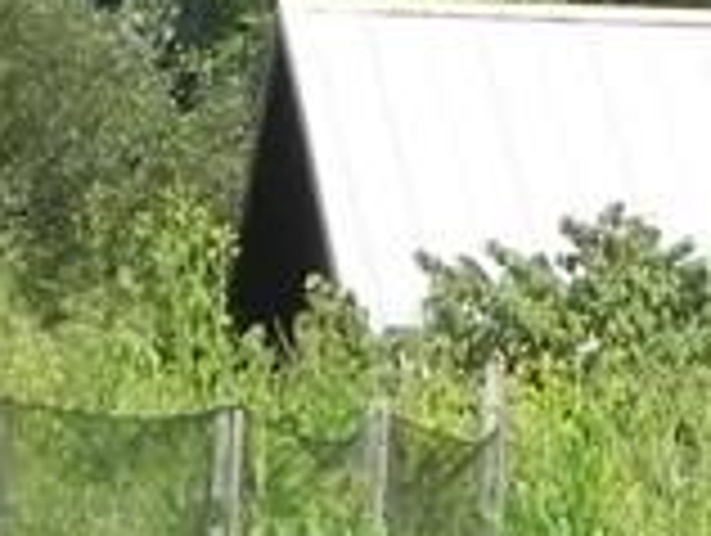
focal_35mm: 550
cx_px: 1647
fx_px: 11314
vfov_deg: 2.7
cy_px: 986
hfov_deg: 3.6
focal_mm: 15.1
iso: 160
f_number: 6.3
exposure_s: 1/340
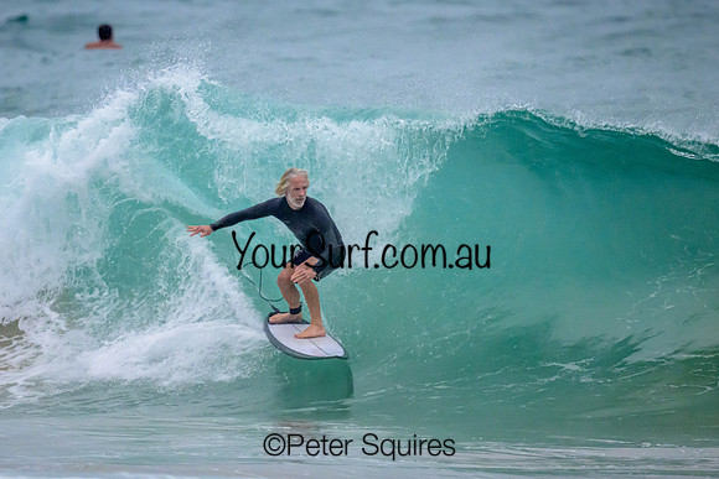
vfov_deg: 1.3
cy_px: 203
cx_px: 277
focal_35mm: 1100
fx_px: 21973
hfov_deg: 1.9
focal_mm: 800
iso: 3600
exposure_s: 1/2000
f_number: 6.3
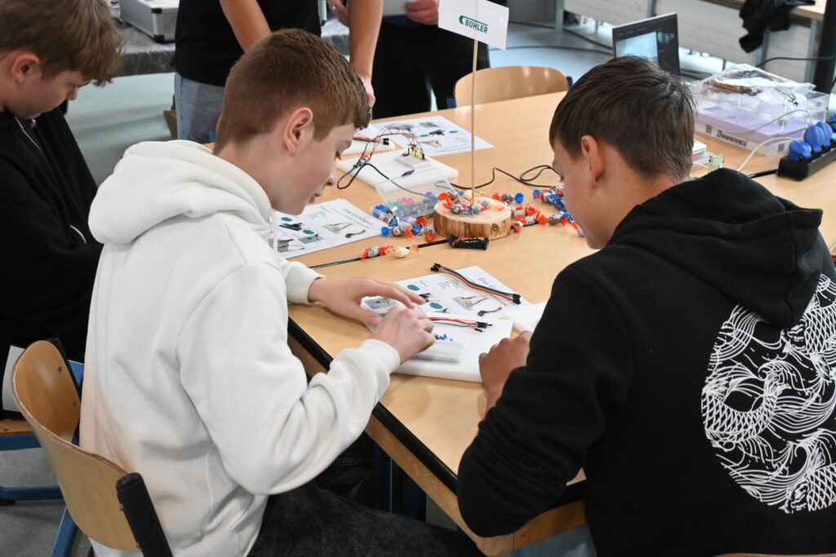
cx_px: 418
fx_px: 1062
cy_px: 278
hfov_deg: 43.0
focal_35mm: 46
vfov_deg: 29.4
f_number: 4.8
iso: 1800
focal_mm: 30.5
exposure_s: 1/50
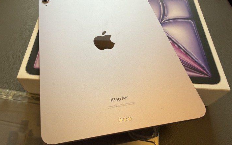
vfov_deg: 47.5
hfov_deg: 70.4
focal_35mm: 26
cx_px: 117
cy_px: 79
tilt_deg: -57.7
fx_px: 164
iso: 160
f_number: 2.2
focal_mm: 2.22
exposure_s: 1/99
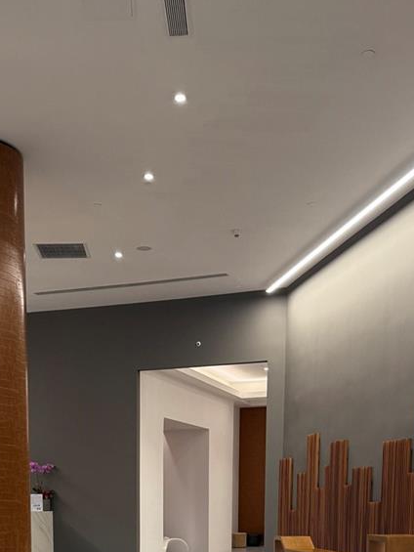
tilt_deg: -3.7
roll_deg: +0.0
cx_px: 127
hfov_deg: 28.3
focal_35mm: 51
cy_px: 568
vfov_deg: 33.8
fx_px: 813
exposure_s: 1/120
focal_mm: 6.76
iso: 320
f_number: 1.78
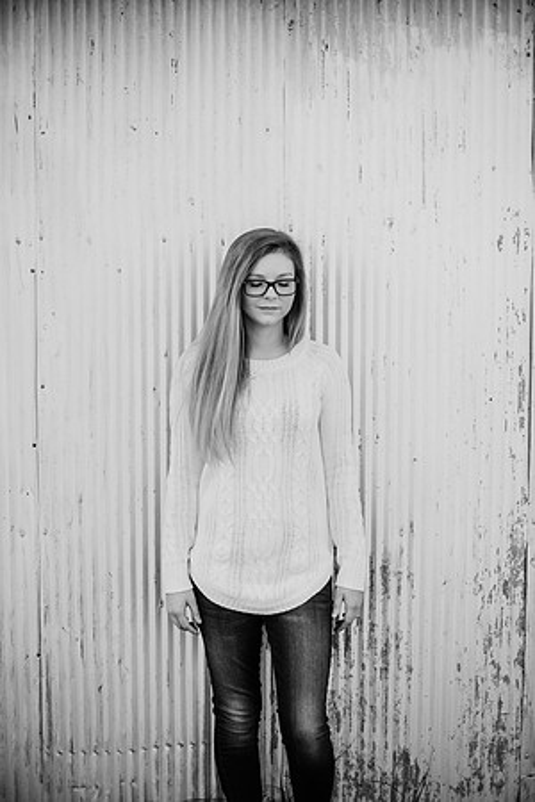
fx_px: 1114
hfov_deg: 27.0
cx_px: 268
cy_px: 401
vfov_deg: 39.6
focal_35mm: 50
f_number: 2
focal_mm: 50
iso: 100
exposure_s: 1/1250
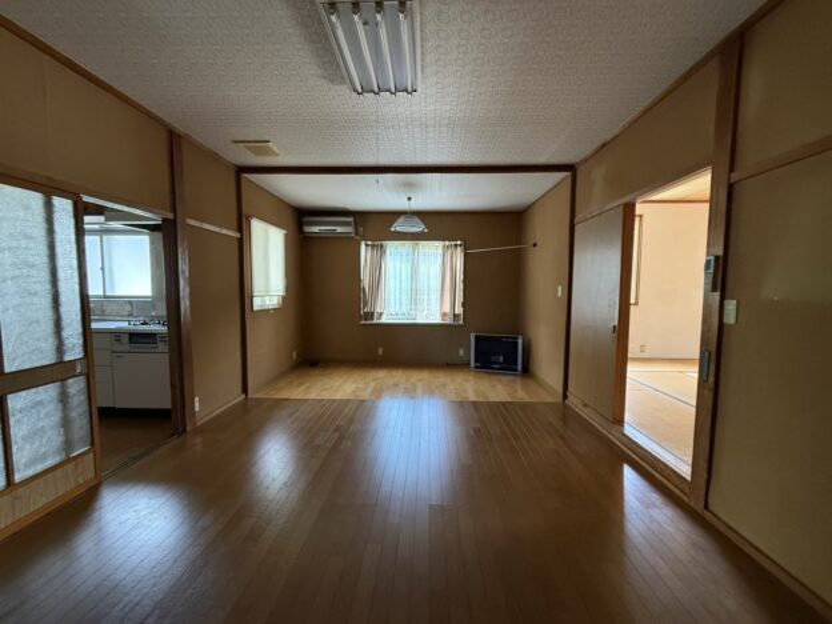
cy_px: 312
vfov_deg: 85.7
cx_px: 416
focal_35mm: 14
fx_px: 336
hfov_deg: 102.1
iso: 400
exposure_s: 1/60
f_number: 2.2
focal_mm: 2.22
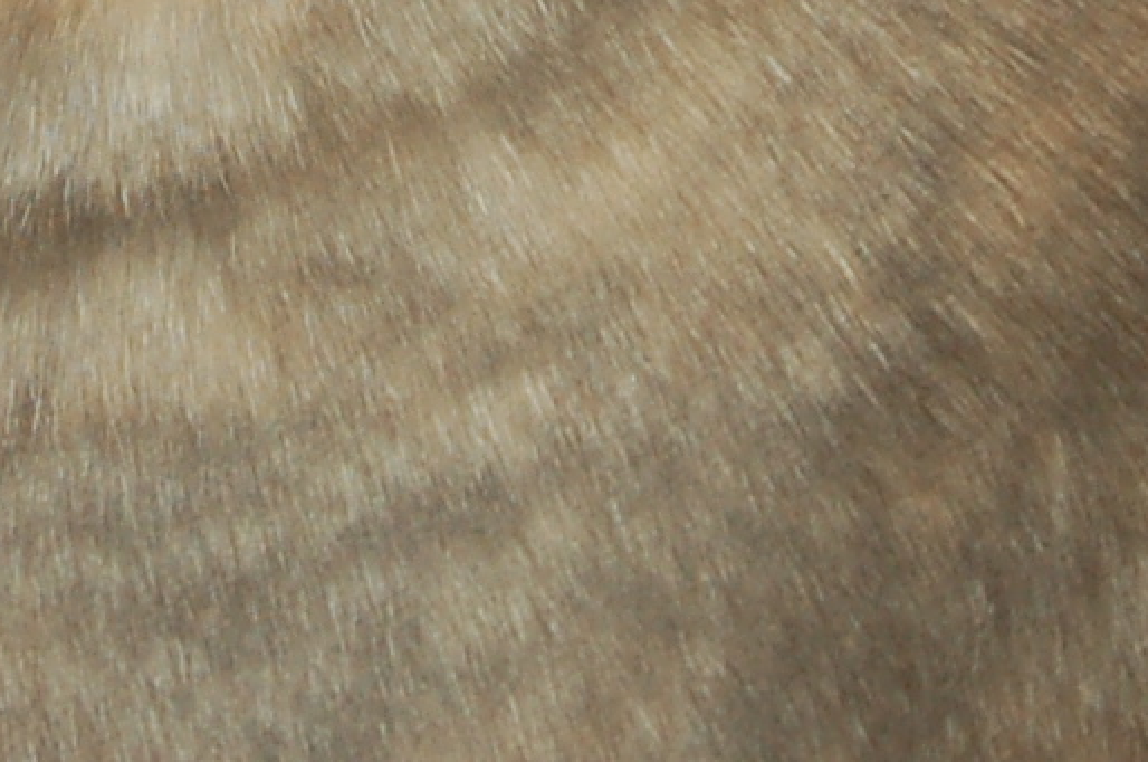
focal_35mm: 369
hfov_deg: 5.6
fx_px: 11749
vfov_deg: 3.6
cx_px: -241
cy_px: -1294
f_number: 5.3
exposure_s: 1/60
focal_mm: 42
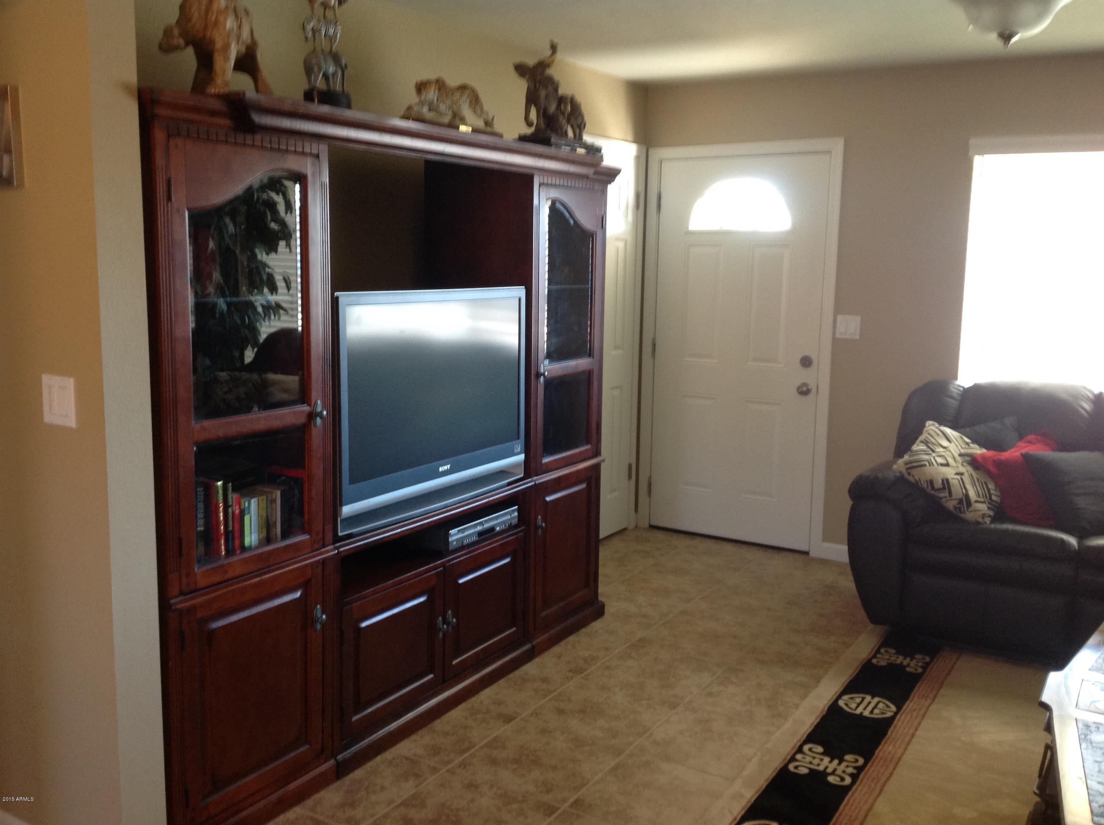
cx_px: 552
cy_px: 412
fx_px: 1115
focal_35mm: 35
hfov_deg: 52.7
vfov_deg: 40.6
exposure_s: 1/15
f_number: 2.4
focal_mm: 4.28
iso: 125
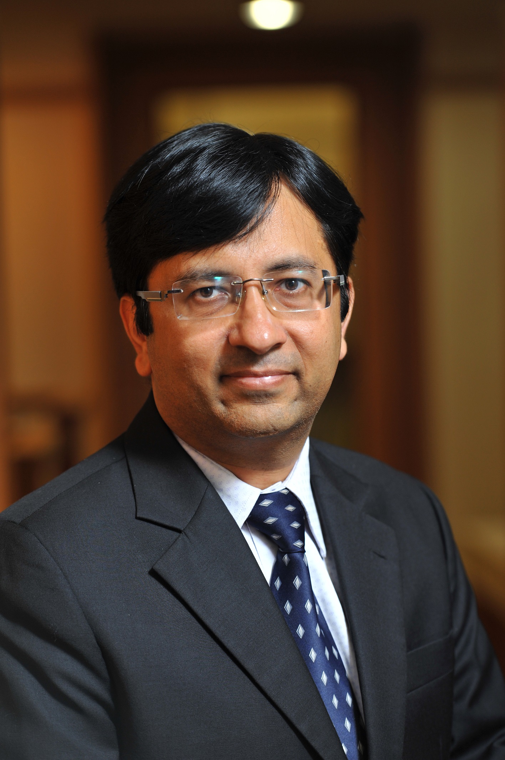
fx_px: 2844
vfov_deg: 15.2
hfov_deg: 10.1
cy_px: 380
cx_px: 252
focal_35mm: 135
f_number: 3.5
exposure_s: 1/125
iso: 400
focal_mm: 135
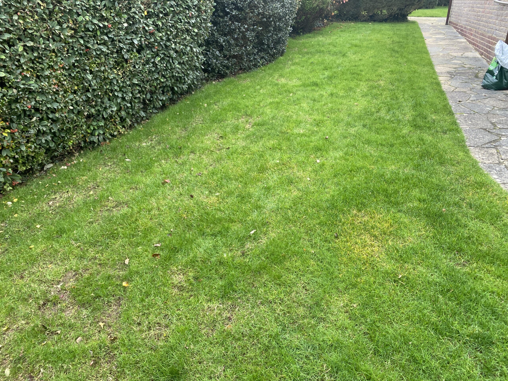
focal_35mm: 26
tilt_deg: -24.8
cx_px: 254
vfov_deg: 53.1
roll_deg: +1.5
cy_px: 190
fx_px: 382
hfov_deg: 67.3
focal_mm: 4.25
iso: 125
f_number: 1.8
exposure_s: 1/121
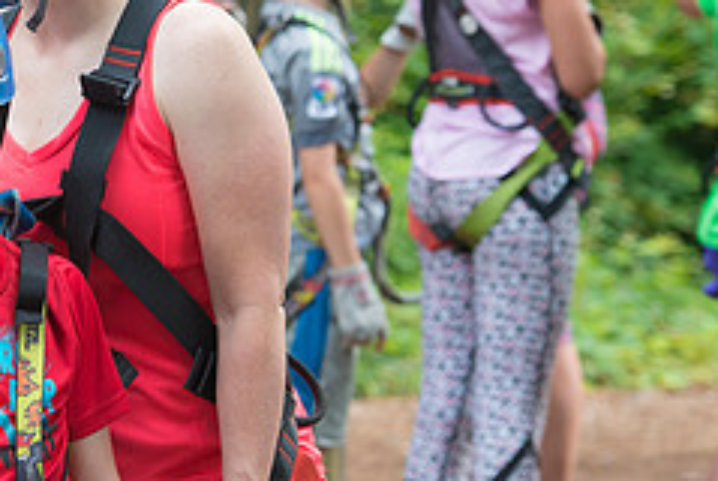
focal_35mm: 296
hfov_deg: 6.9
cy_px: 188
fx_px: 5911
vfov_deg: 4.7
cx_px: -99
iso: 1250
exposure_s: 1/640
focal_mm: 122
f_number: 5
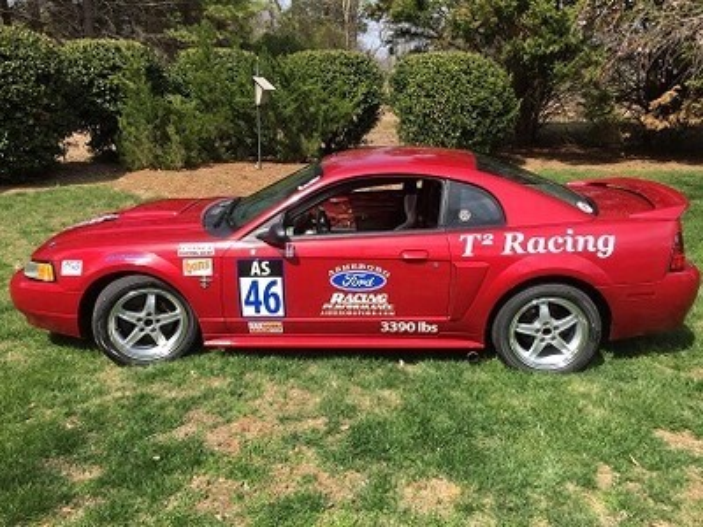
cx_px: 352
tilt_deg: -17.4
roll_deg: +1.1
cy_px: 264
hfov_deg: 61.7
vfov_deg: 48.2
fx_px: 589
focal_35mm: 29
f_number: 2.2
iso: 32
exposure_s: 1/1014
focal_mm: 4.15
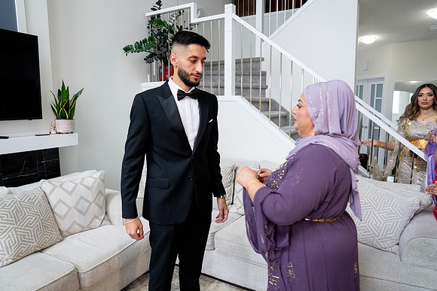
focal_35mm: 24
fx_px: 291
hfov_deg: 73.7
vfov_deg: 53.2
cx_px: 218
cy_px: 146
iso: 5000
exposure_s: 1/160
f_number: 9
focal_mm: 24
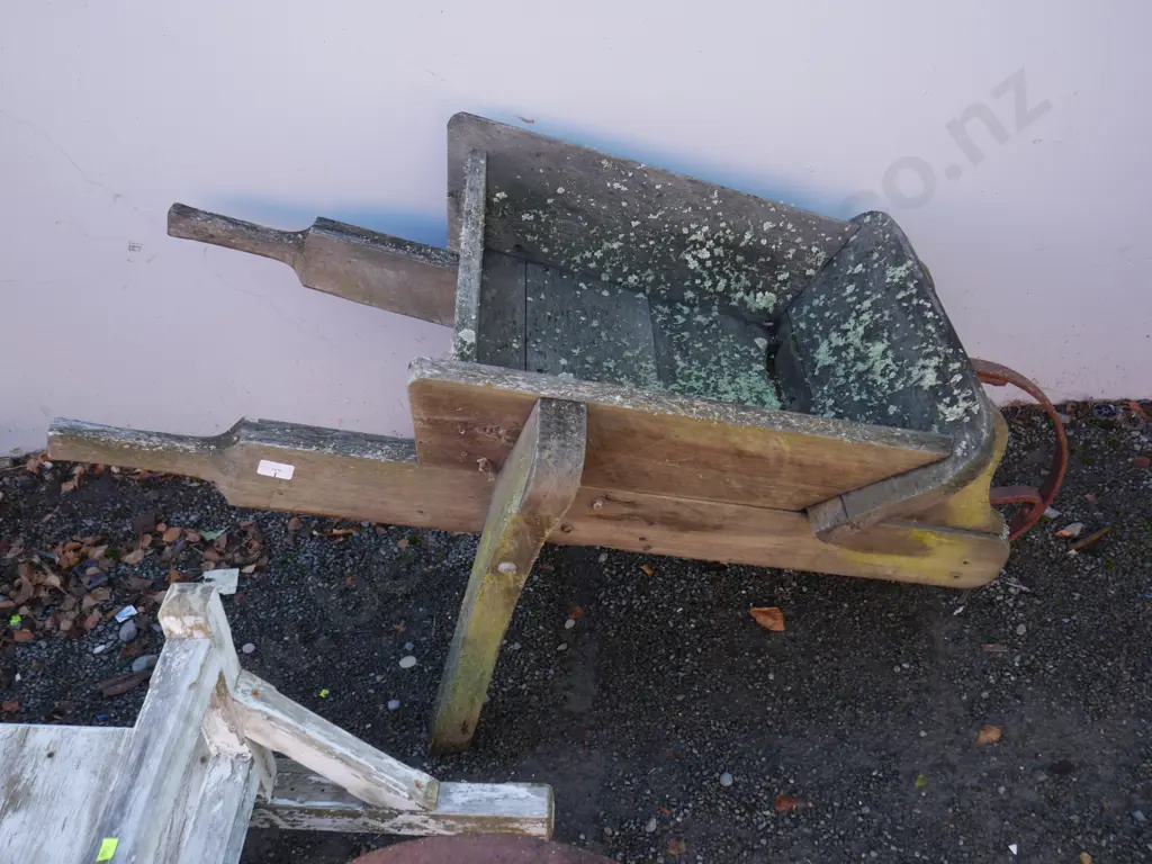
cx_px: 576
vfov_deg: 39.7
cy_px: 432
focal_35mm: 36
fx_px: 1198
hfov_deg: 51.4
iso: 200
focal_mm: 18
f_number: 4
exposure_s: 1/100
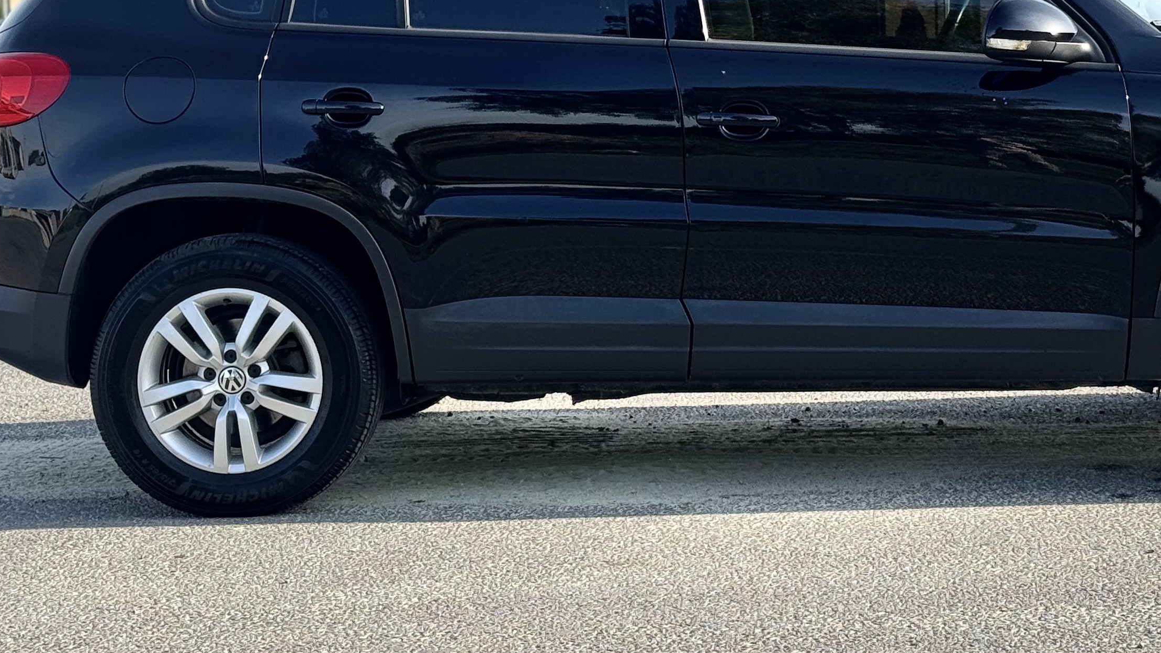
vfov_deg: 12.7
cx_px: 779
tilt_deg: -1.6
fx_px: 2924
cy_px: 103
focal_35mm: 95
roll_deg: +0.2
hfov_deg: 22.4
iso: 64
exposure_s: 1/1215
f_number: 1.78
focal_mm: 6.76
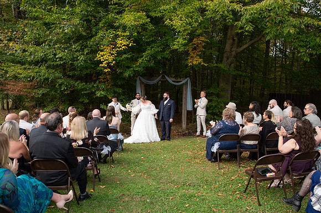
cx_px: 155
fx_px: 229
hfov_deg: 70.0
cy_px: 106
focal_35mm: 26
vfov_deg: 50.0
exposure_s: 1/200
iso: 400
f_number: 6.3
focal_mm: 24
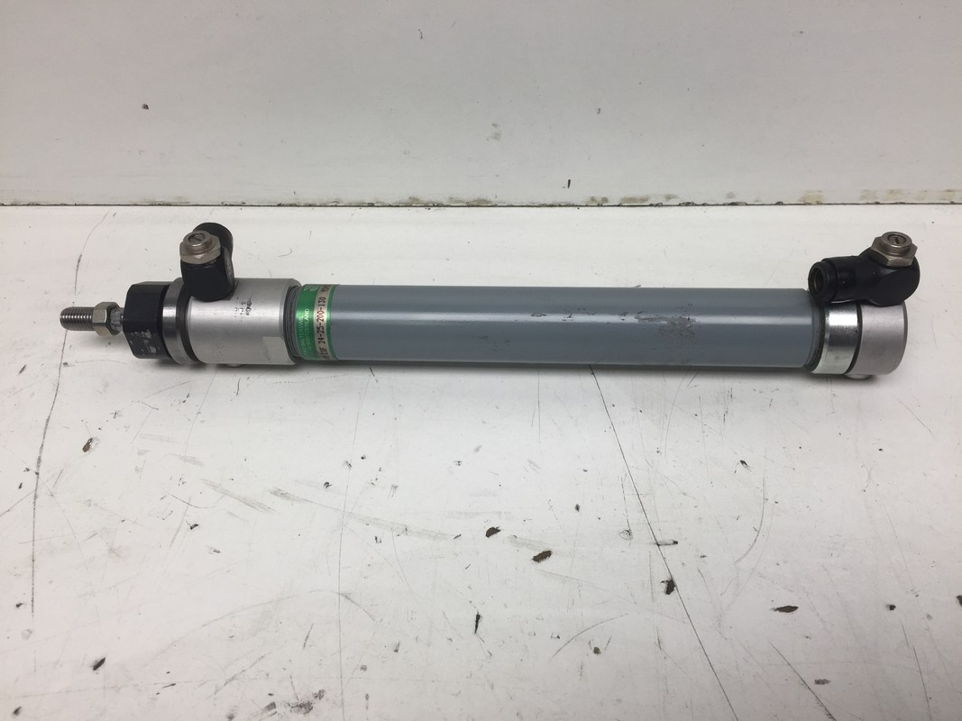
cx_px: 481
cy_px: 360
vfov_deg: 48.2
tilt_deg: -45.2
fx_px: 806
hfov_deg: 61.7
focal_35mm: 29
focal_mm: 4.15
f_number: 2.2
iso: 32
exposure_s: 1/122
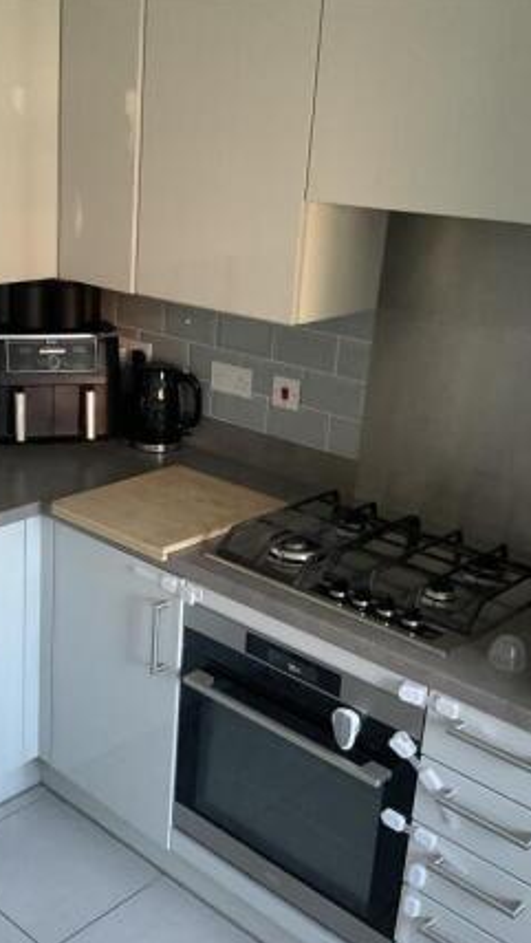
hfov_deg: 27.3
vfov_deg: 47.3
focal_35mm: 43
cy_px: 473
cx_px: 116
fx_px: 1075
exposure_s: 1/60
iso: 160
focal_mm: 3
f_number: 1.8
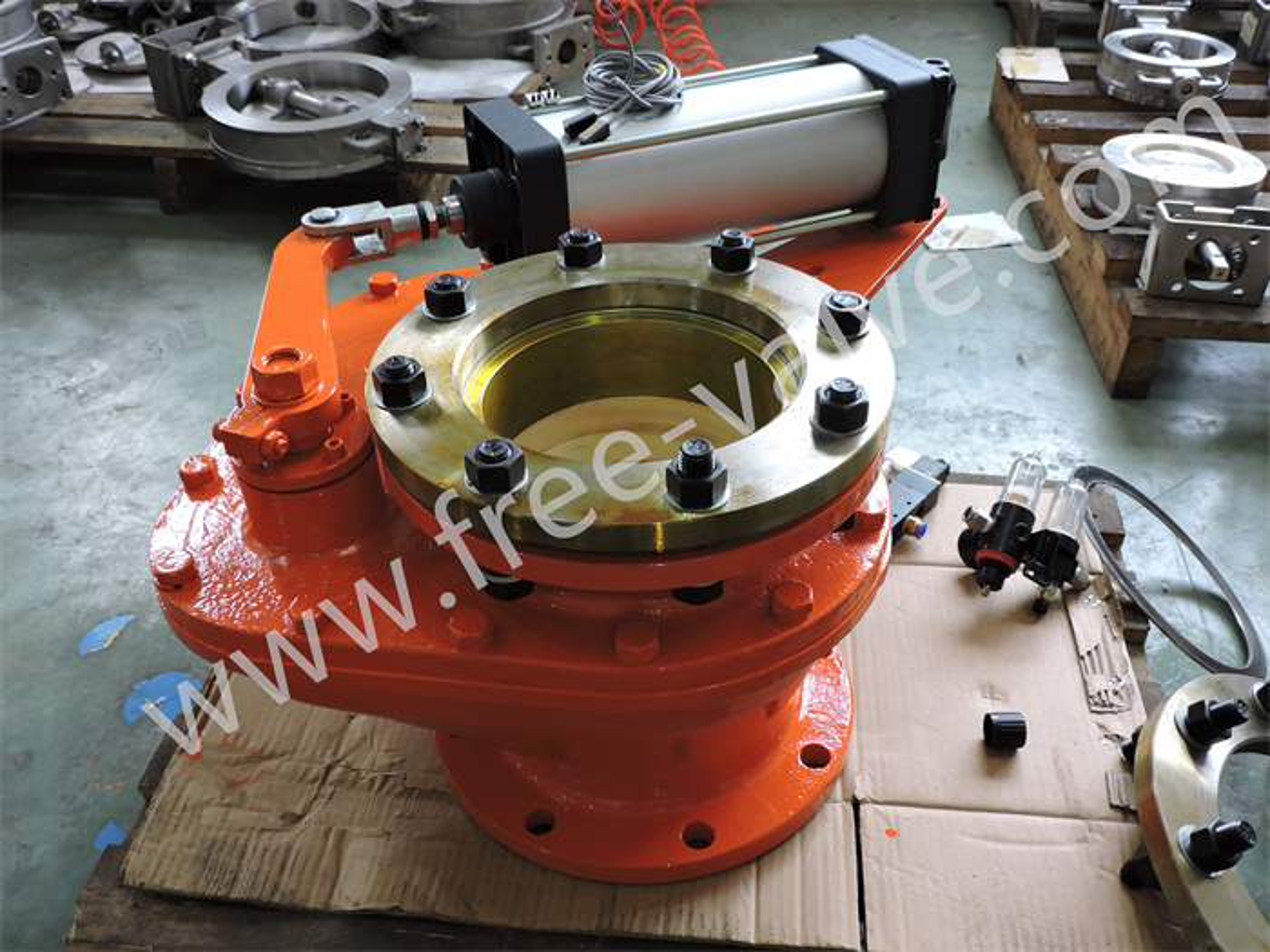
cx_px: 635
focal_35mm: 33
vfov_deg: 42.9
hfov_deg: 55.4
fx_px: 1211
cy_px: 476
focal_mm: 5.9
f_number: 3.2
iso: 125
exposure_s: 1/50
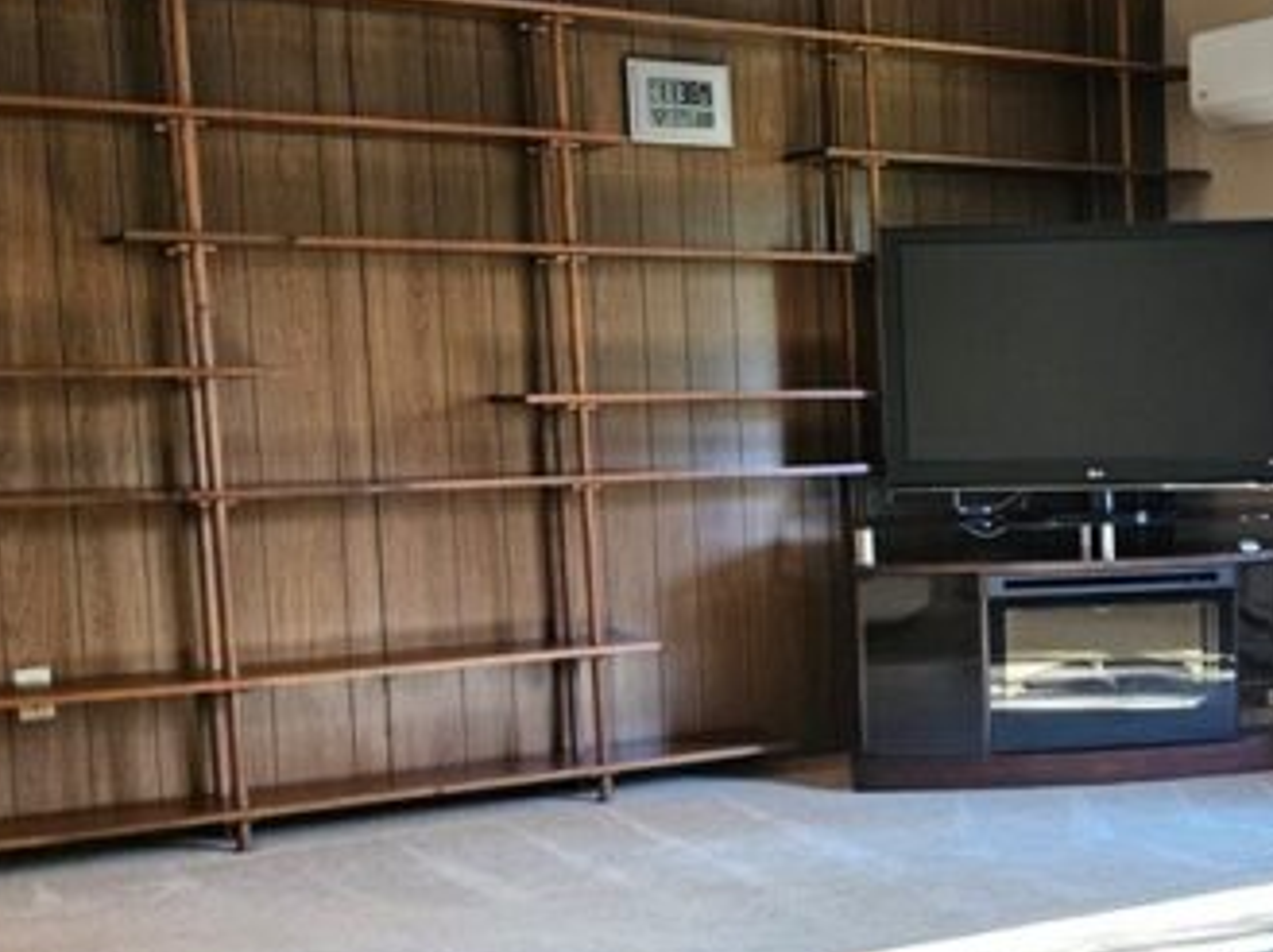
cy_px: 561
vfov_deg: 26.0
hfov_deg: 32.0
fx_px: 2057
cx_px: 1238
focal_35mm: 56
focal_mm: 5.4
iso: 800
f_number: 1.8
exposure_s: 1/60
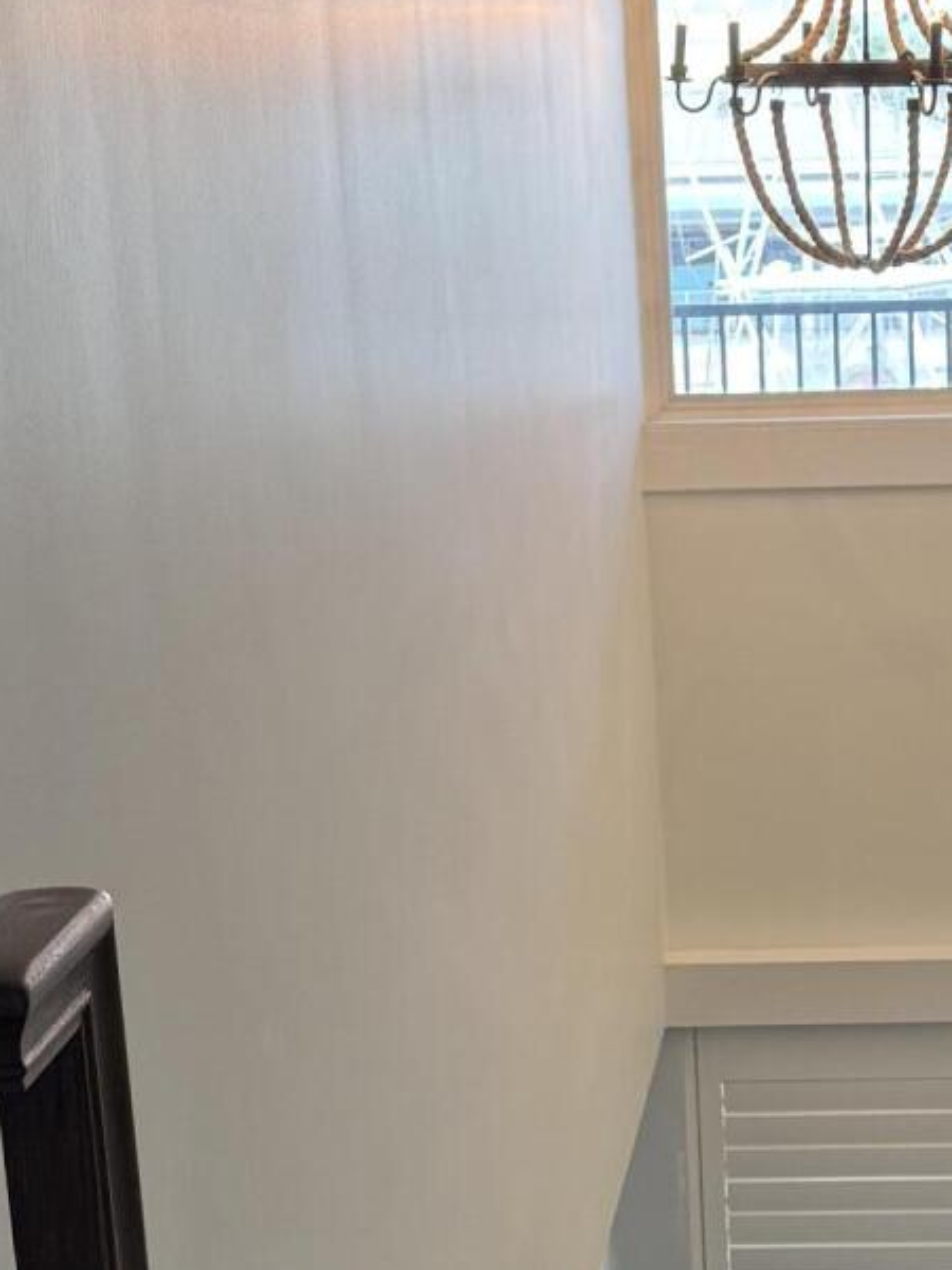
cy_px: 906
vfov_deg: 24.2
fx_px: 2934
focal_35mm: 80
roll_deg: +1.8
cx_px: 834
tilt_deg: -13.9
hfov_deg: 18.2
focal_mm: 6.76
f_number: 1.78
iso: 100
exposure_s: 1/120
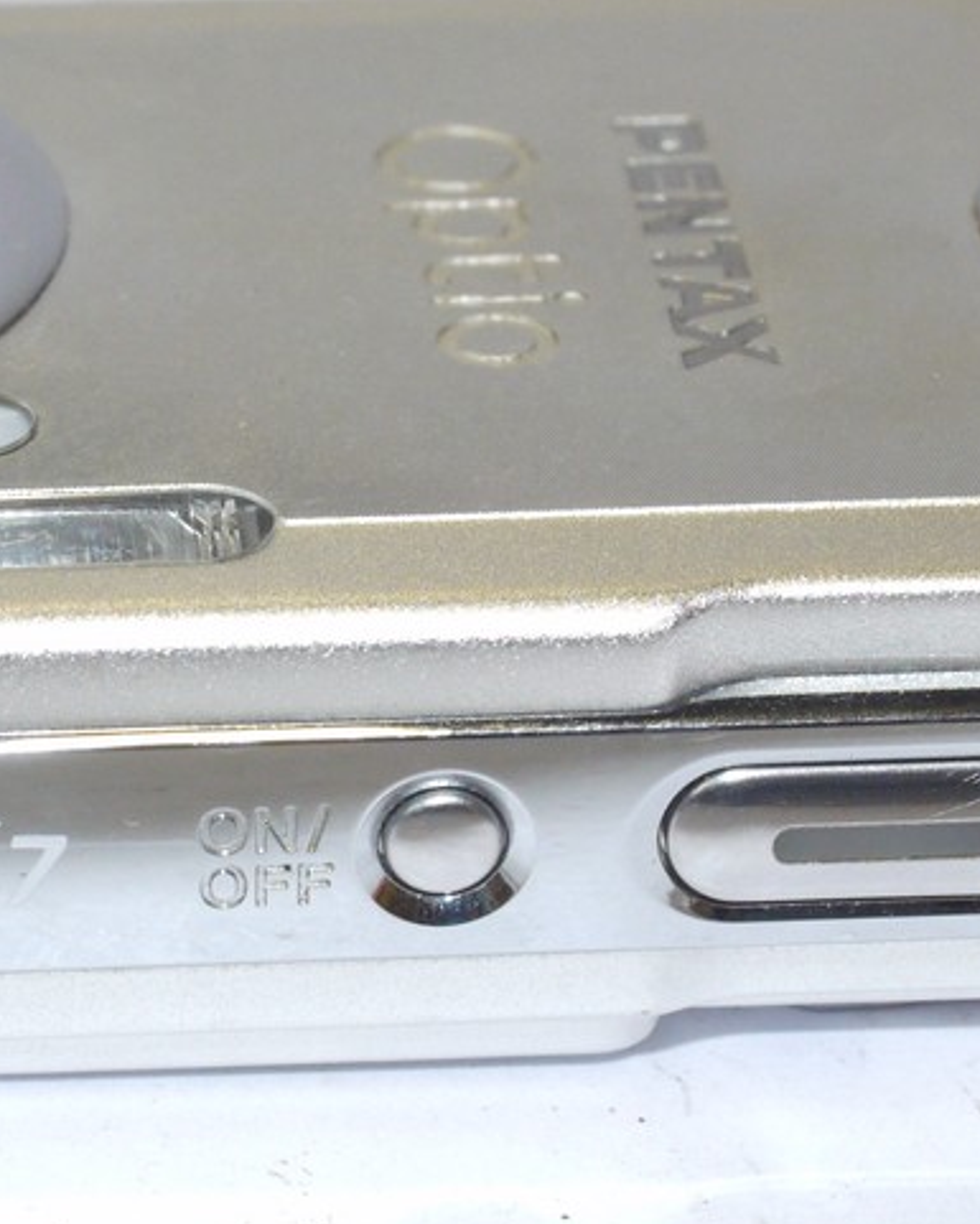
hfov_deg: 10.5
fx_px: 5292
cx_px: 173
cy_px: 735
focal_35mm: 146
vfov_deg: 13.2
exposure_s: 1/125
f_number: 9
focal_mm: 30
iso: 800
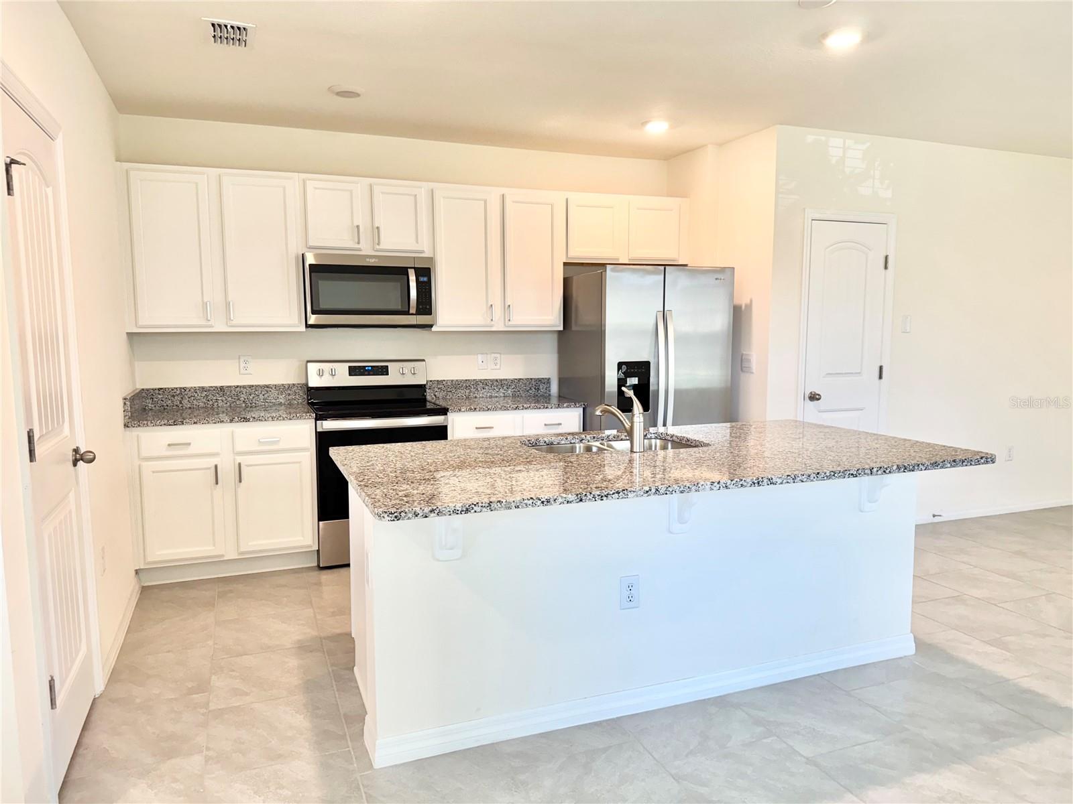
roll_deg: -0.6
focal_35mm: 24
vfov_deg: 56.8
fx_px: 744
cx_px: 536
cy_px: 402
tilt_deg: -5.6
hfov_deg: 71.6
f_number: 1.78
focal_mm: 6.76
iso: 125
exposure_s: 1/120
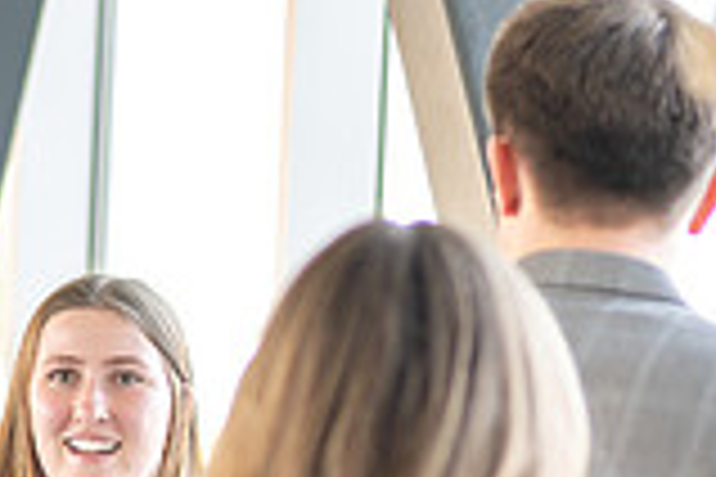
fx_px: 3619
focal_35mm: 182
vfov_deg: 7.5
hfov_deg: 11.3
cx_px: 347
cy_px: 421
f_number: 1.8
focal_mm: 50
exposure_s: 1/320
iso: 250
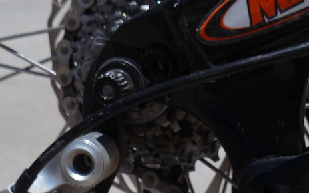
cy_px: 225
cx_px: 186
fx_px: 985
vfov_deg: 11.0
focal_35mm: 117
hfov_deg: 17.8
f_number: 3.9
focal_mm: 9
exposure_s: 1/800
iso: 80
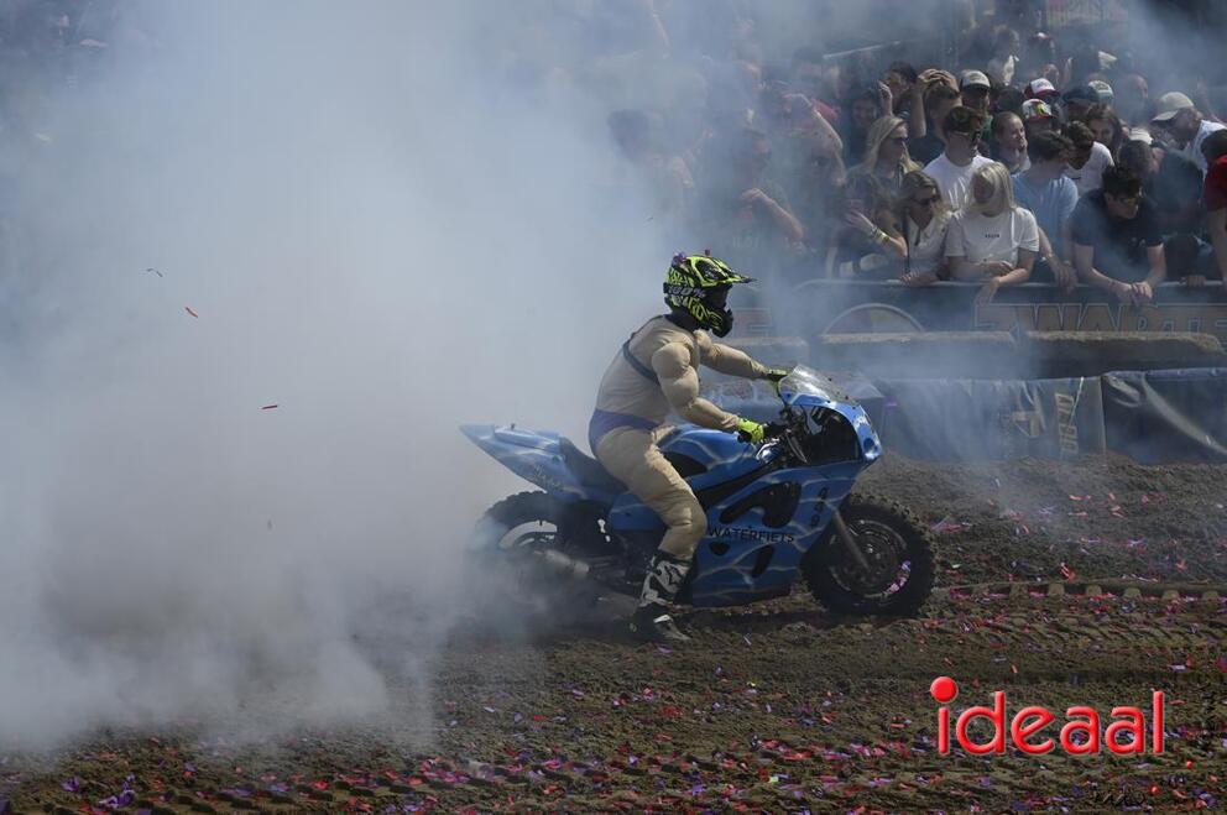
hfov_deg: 16.4
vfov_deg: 10.9
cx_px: 614
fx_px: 4255
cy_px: 408
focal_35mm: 125
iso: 400
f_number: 10
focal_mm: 125
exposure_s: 1/1600
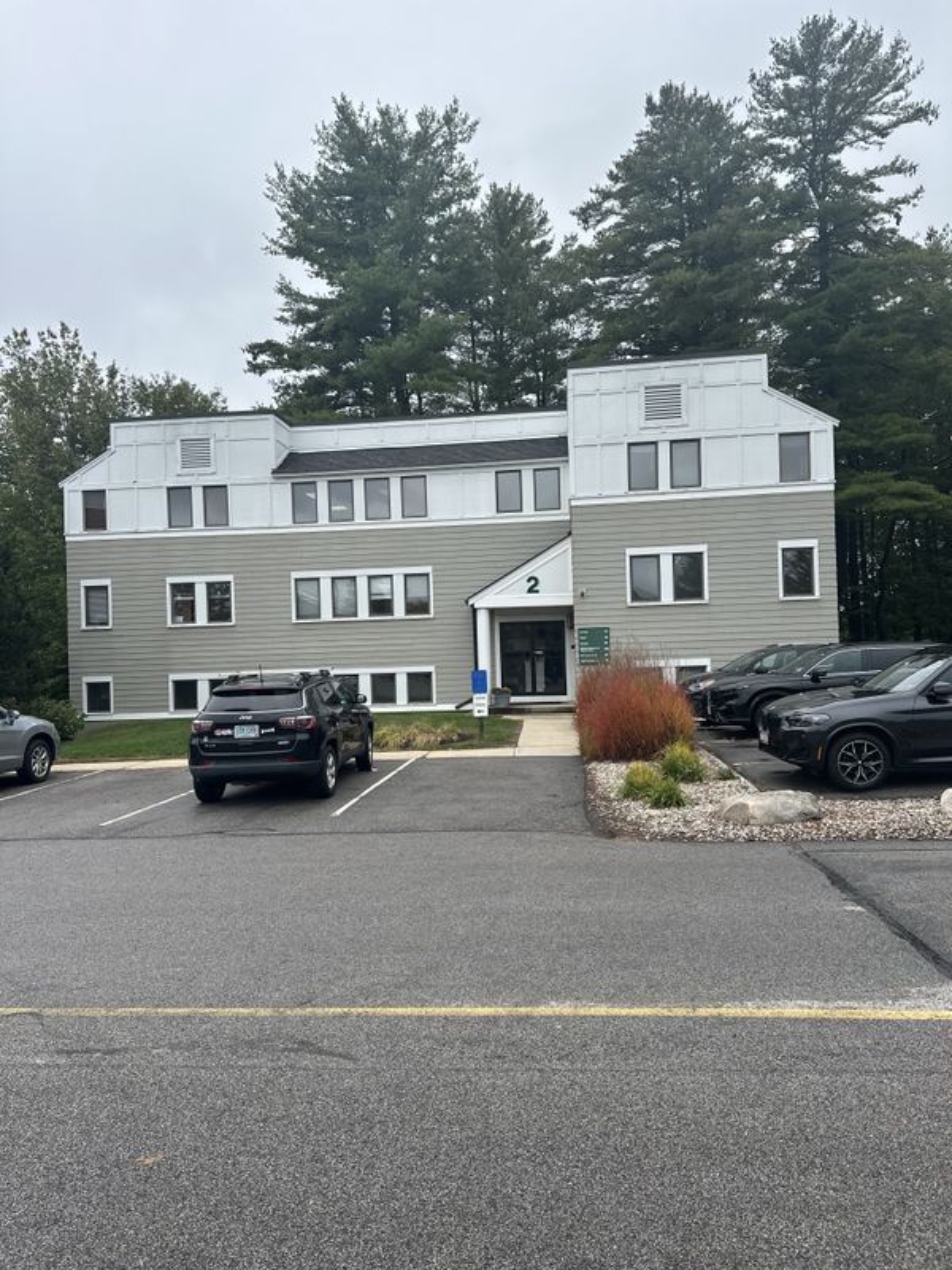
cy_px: 635
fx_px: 880
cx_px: 476
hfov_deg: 56.8
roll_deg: +1.1
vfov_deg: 71.6
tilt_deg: +1.9
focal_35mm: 24
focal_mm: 6.86
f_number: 1.78
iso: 80
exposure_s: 1/1272
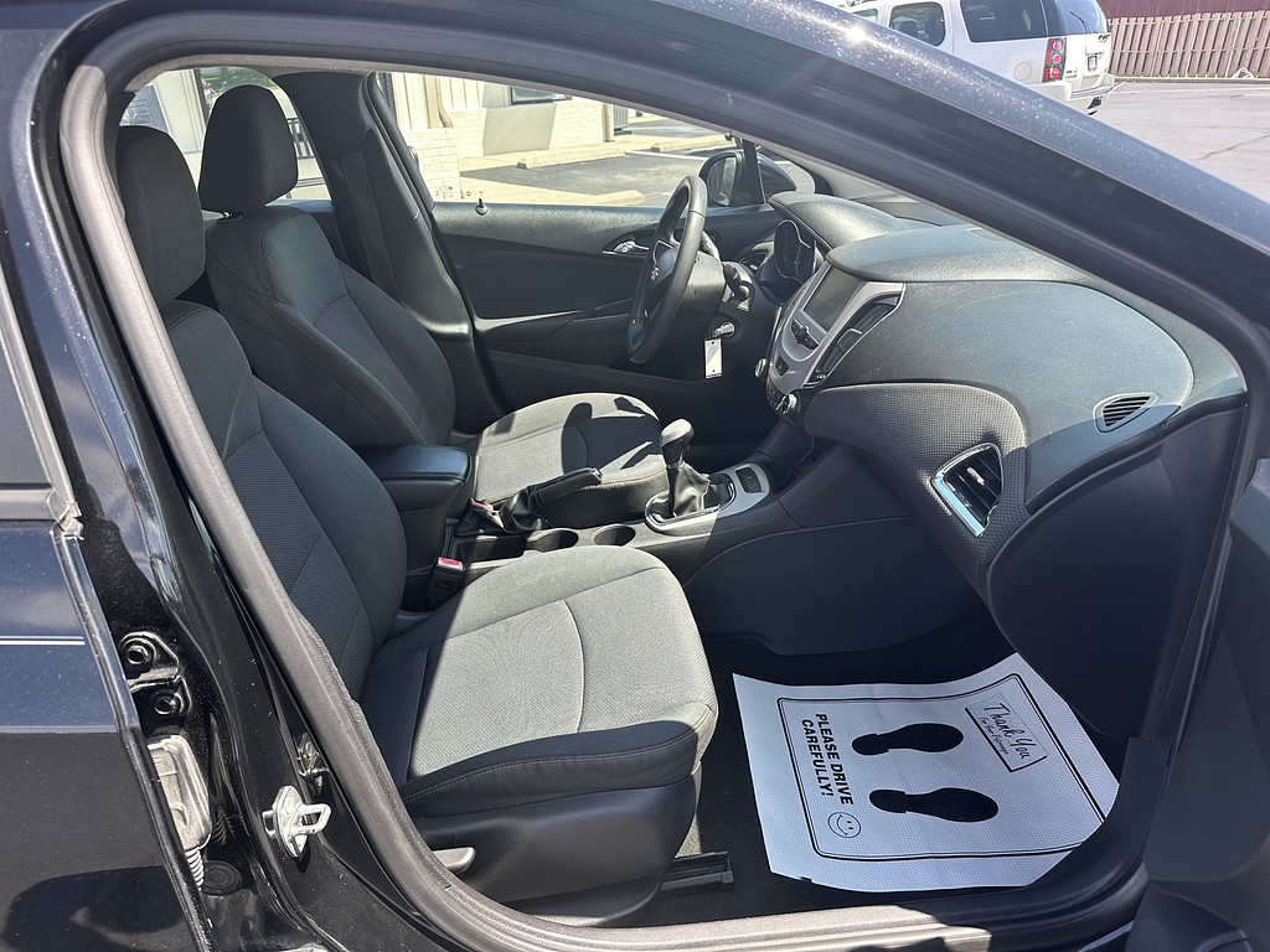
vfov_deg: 56.8
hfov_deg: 71.6
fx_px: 881
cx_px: 635
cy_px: 476
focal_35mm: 24
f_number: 1.78
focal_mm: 6.86
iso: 80
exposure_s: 1/486
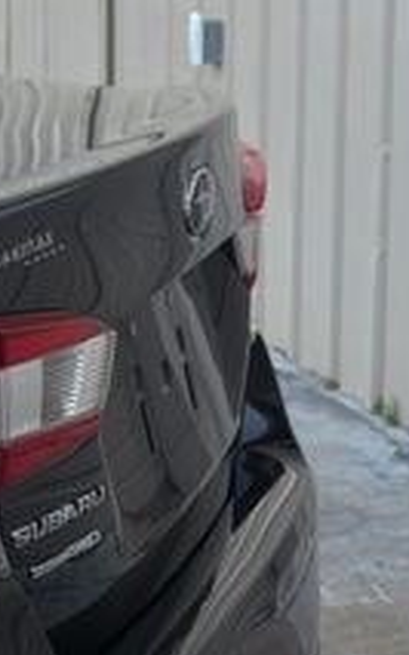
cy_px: 360
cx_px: -148
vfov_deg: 13.7
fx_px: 2731
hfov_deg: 8.4
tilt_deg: -12.3
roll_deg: +0.8
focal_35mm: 153
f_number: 1.78
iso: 64
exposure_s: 1/390
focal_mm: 6.76
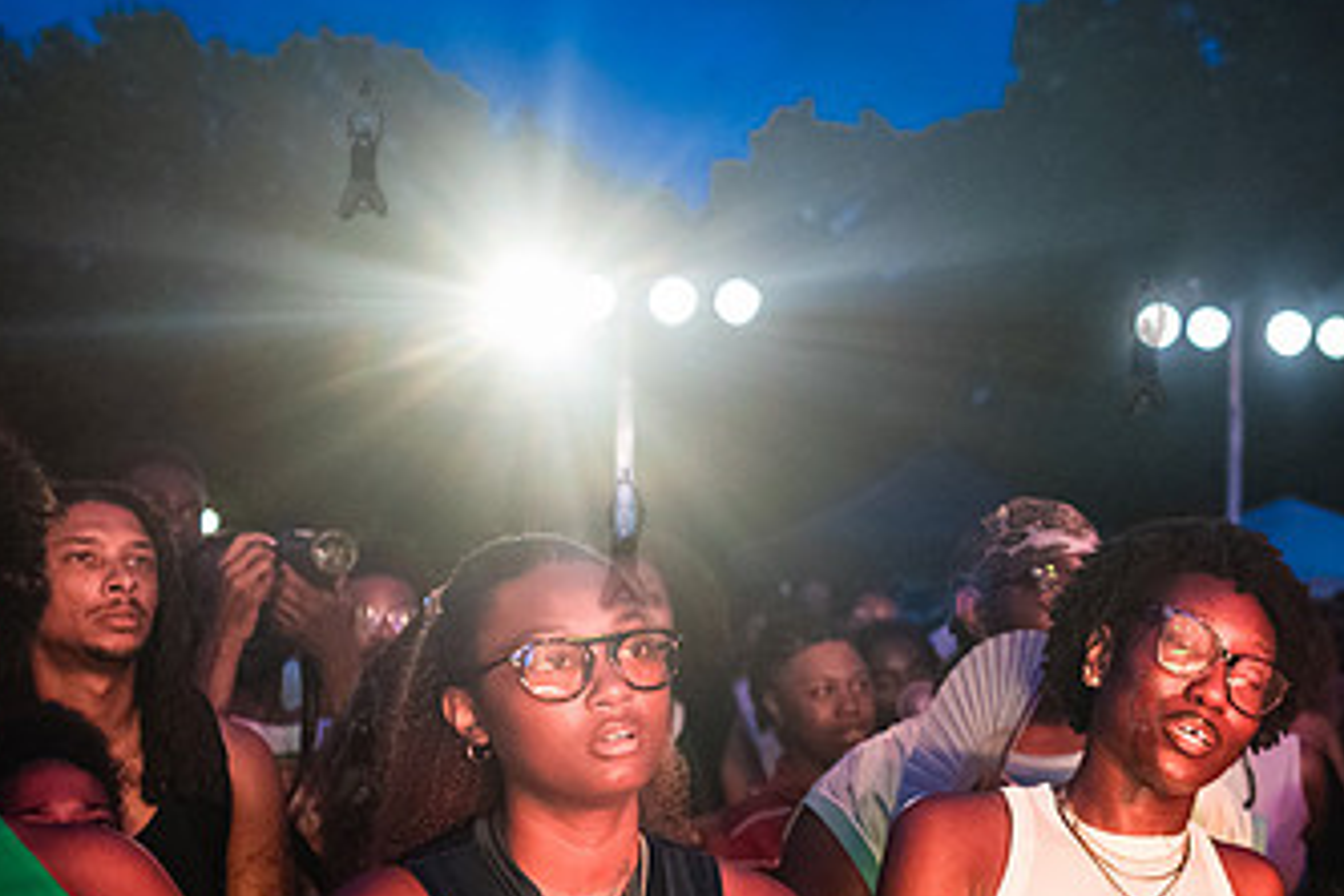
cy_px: 733
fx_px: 2277
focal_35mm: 61
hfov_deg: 31.7
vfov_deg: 21.9
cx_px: 1142
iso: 4000
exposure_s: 1/200
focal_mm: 35
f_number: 3.2
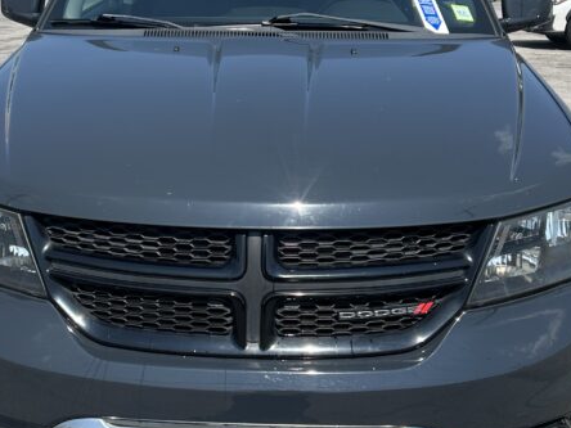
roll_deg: -1.1
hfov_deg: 32.1
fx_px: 990
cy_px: 195
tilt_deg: -17.6
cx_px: 237
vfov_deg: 24.4
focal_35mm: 60
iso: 50
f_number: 1.5
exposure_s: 1/3257
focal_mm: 5.7
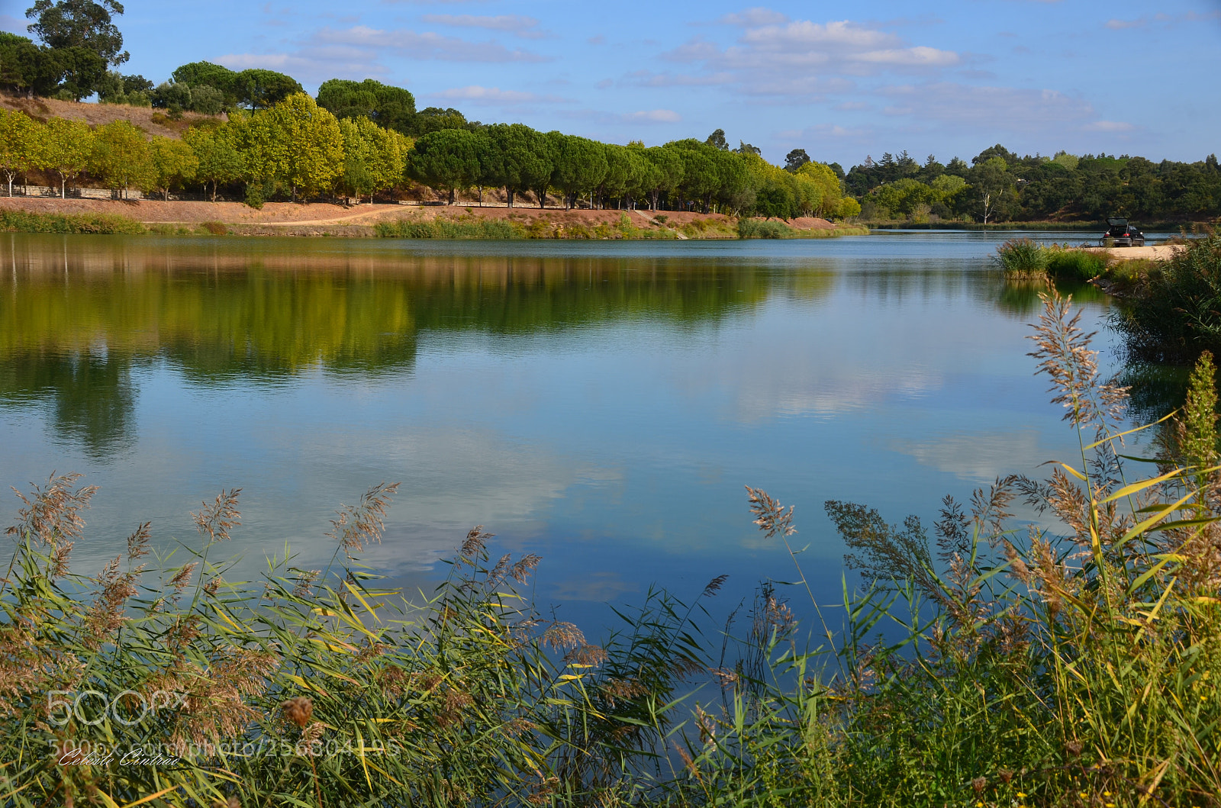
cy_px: 404
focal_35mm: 57
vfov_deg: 23.7
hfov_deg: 35.1
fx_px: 1929
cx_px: 610
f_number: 11
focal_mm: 38
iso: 100
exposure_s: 1/125
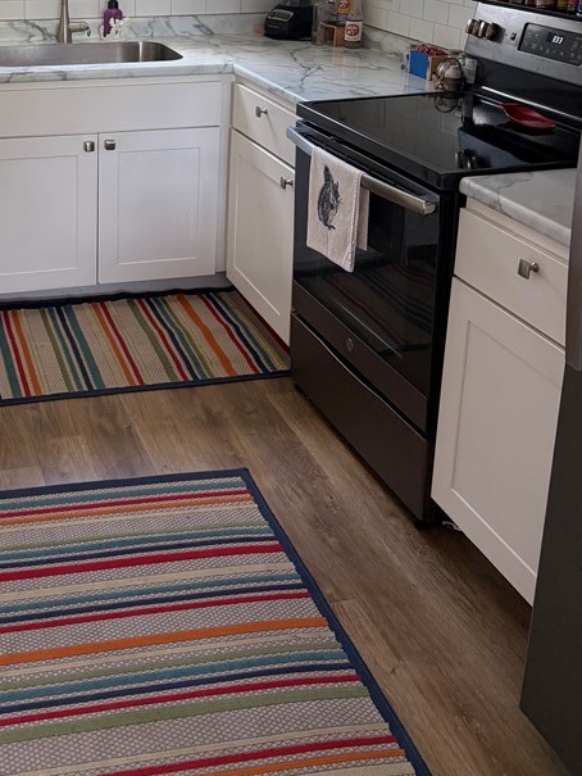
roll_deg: -0.5
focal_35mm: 44
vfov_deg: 40.6
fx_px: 986
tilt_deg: -14.9
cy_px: 123
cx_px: 92
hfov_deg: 31.8
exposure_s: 1/60
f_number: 1.6
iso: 125
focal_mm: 5.96
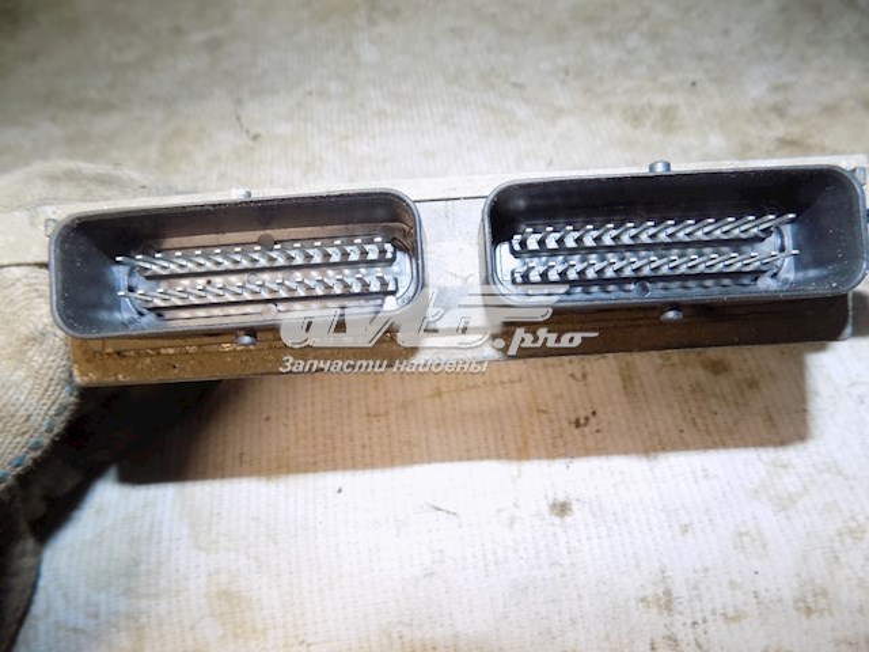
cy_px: 326
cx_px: 434
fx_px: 577
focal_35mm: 23
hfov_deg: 73.9
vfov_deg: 58.9
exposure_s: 1/30
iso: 220
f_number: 3.1
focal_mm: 4
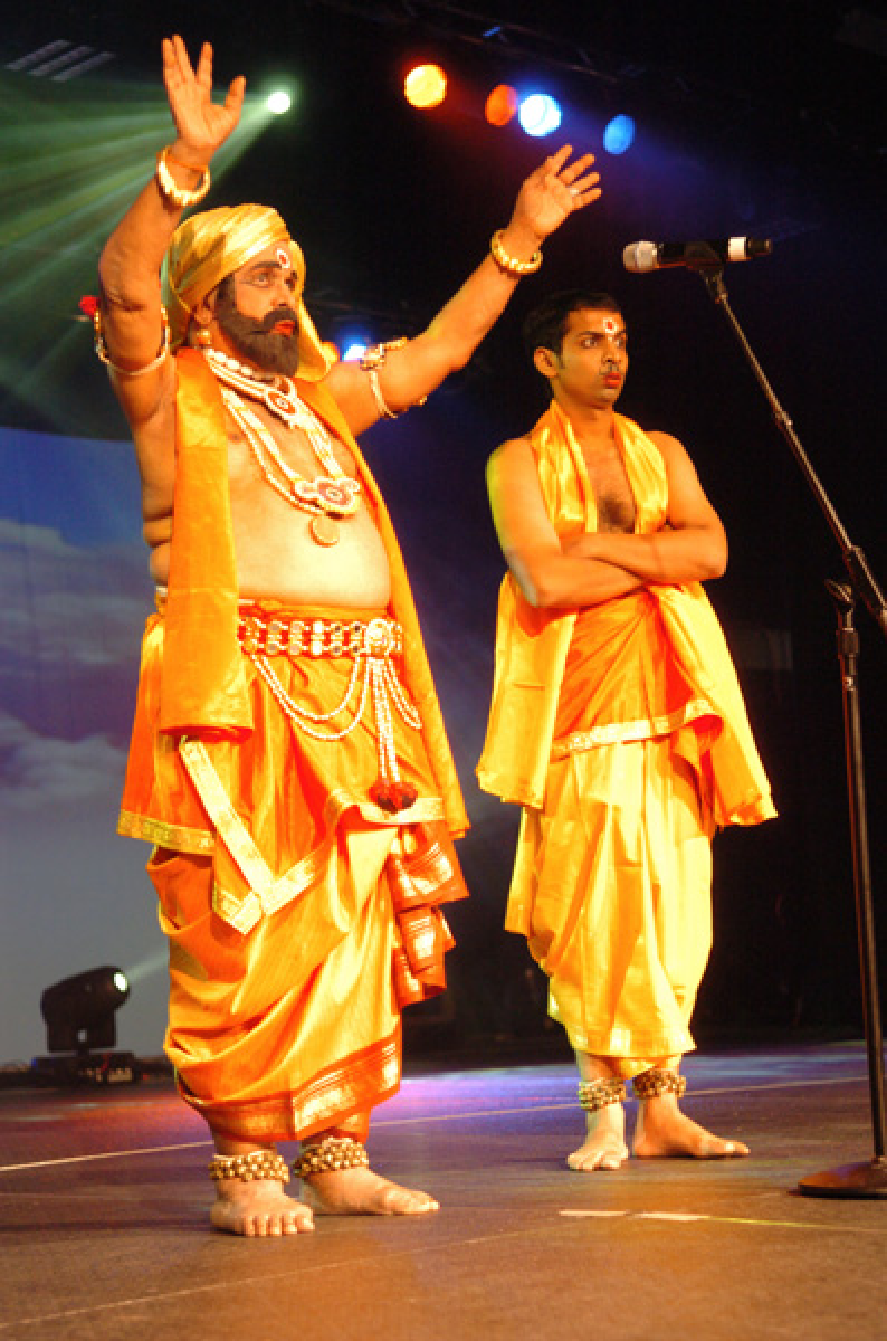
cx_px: 444
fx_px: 2229
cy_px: 670
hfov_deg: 22.5
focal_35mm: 60
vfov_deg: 33.5
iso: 800
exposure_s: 1/125
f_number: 2.8
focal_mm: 40
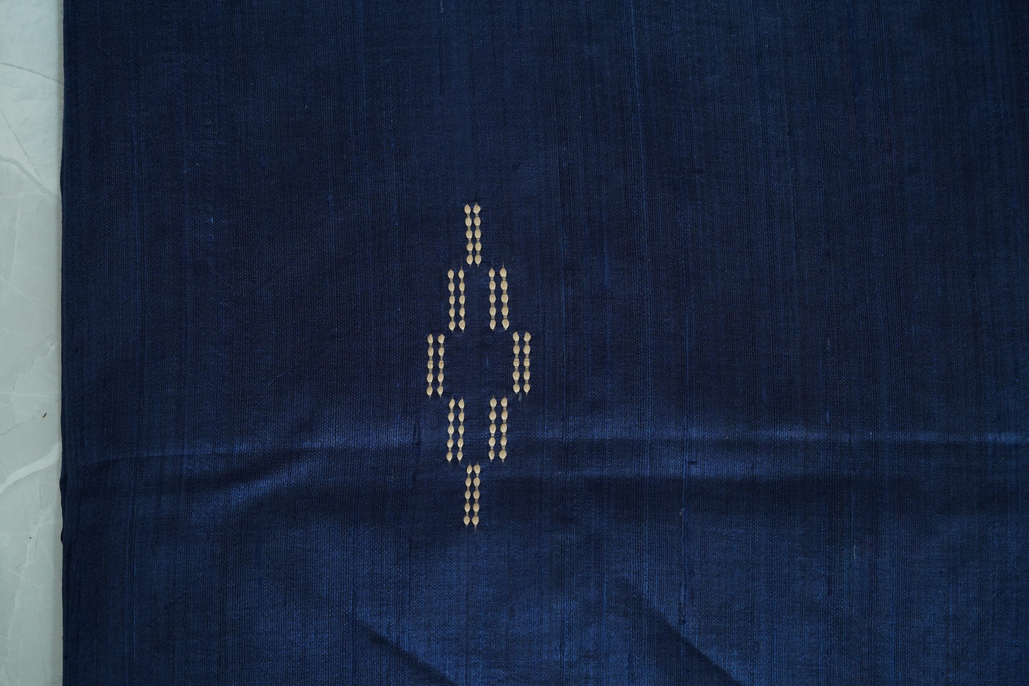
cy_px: 343
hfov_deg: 22.6
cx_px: 514
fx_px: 2572
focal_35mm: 90
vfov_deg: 15.2
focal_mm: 90
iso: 1250
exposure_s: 1/100
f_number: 6.3
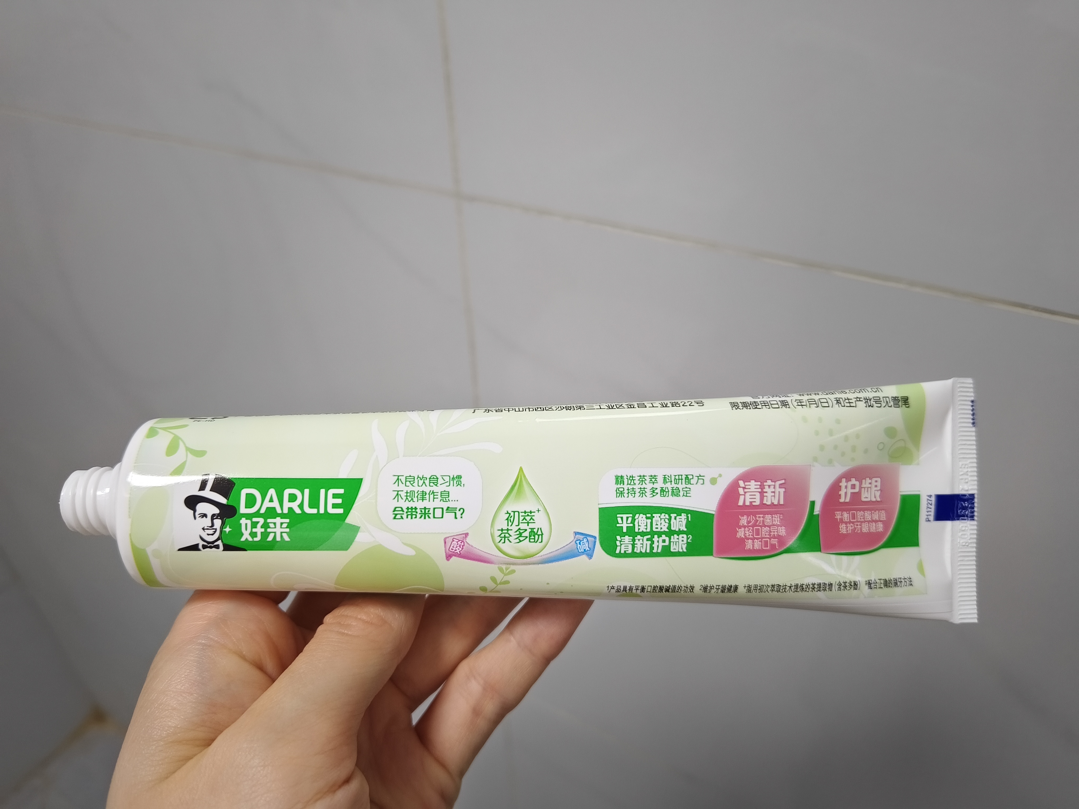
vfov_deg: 58.9
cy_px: 404
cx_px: 540
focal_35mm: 23
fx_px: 717
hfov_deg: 73.9
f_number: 1.88
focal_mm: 5.6
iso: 535
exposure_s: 1/50
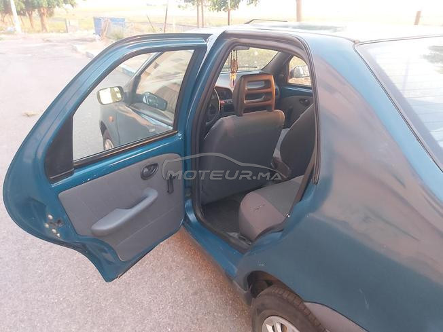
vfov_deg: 53.1
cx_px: 222
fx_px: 333
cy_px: 166
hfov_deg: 67.3
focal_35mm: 26
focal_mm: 3.92
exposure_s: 1/33
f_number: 1.7
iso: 320
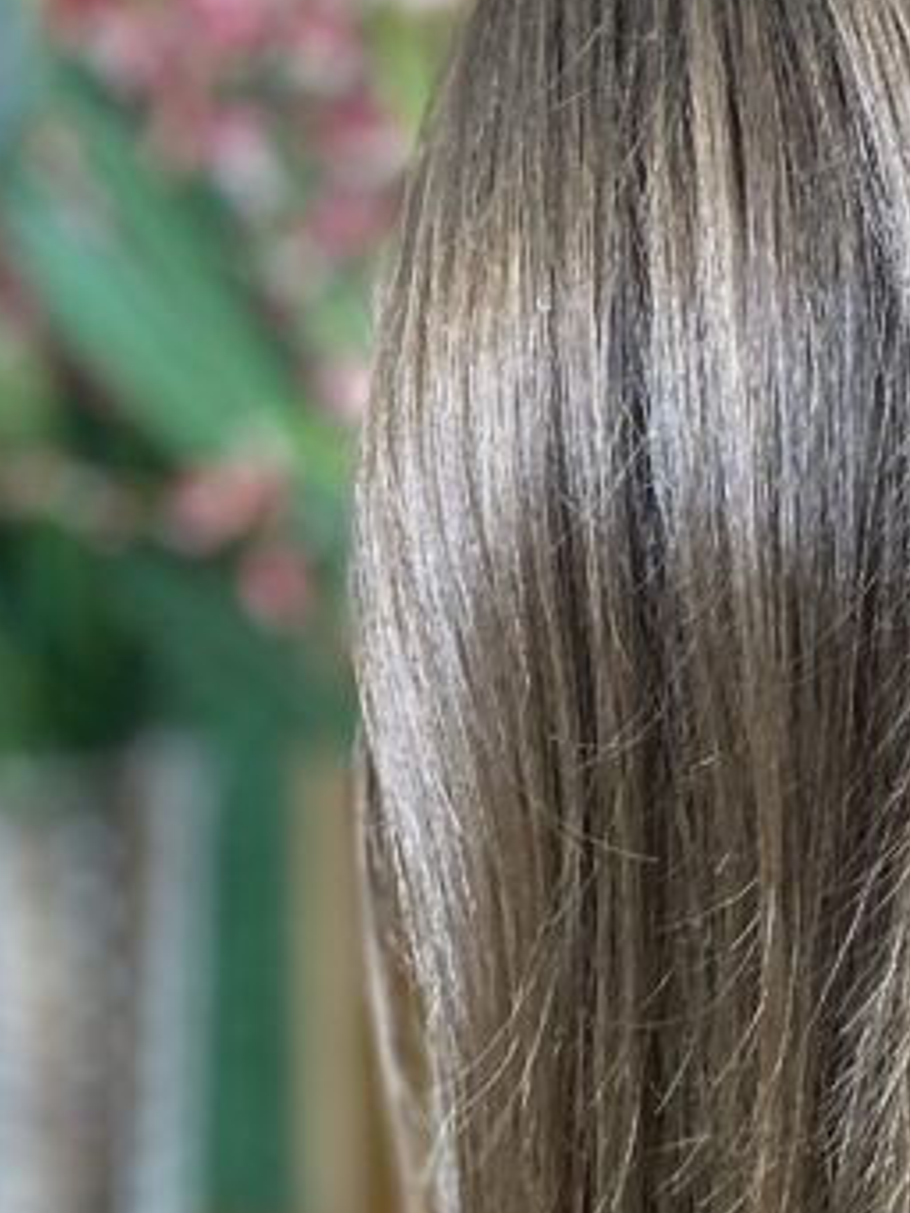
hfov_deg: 18.5
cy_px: 655
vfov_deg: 25.0
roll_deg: -0.1
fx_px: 2732
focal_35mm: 78
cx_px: 874
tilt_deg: -6.3
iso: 160
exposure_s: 1/60
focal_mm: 4.2
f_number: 1.6
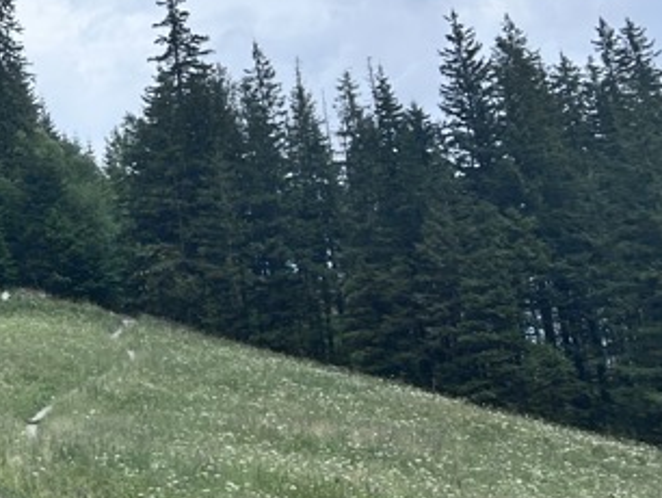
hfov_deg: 19.7
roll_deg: +1.6
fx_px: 1665
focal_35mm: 87
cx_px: -320
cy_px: -136
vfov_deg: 16.2
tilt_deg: +20.8
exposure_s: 1/10309
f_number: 1.5
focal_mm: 5.7
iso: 50
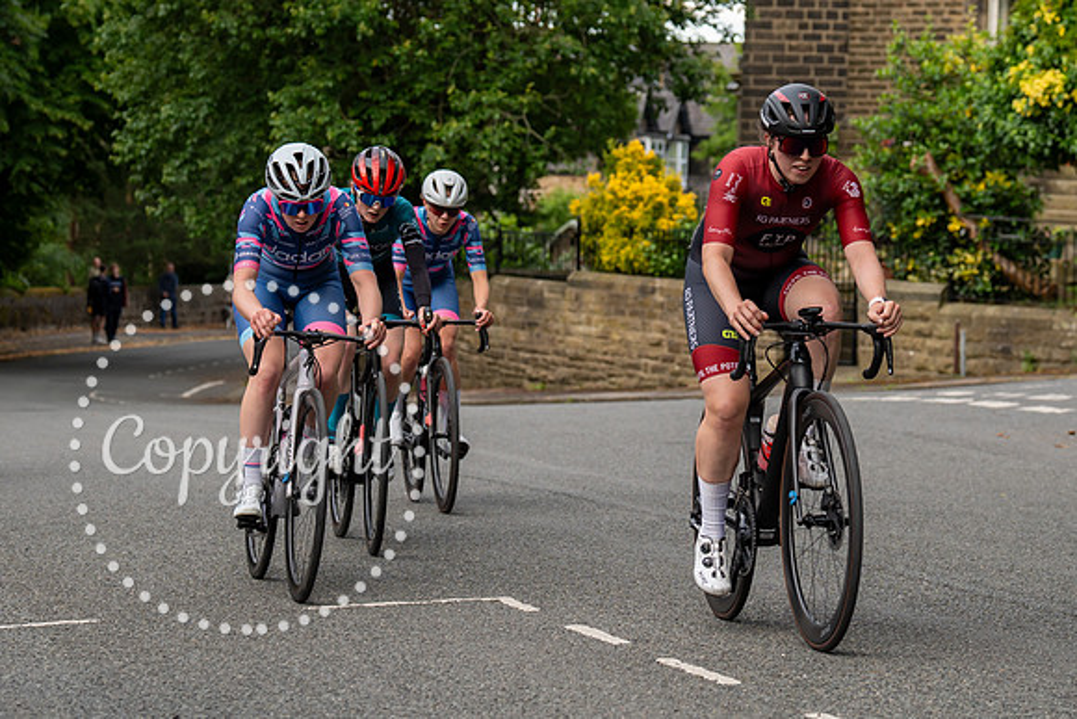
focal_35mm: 109
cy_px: 258
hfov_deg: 18.7
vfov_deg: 12.6
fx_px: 3257
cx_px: 350
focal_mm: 70
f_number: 4
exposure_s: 1/500
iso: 500
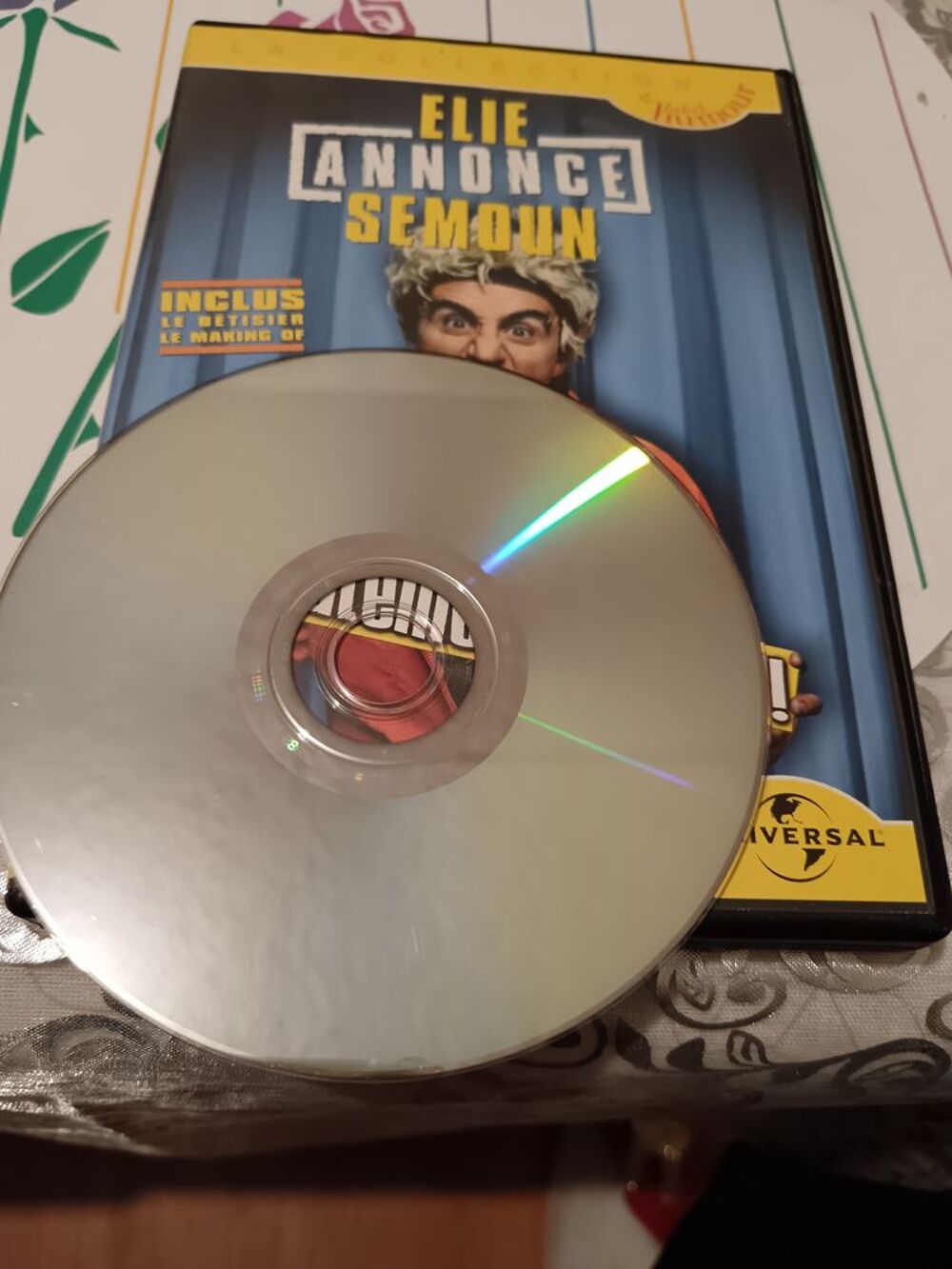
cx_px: 476
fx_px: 990
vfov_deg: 65.3
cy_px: 634
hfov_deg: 51.4
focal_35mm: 27
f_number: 1.9
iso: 1842
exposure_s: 1/24
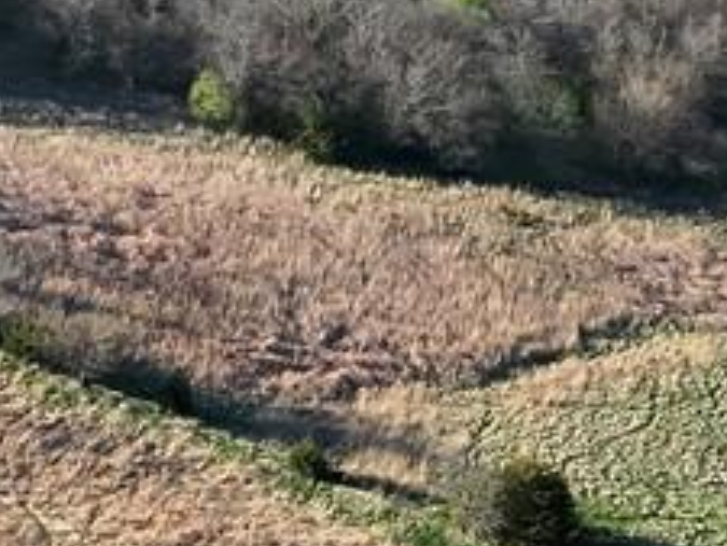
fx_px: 2290
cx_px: -472
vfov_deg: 12.9
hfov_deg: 16.0
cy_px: -284
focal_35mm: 109
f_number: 1.7
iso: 230
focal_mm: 6.72
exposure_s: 1/3200
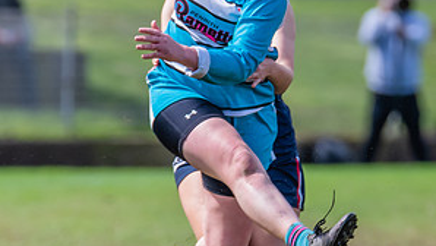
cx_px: 318
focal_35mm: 1155
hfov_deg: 1.9
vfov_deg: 1.1
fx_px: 13360
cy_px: 136
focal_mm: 420
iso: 800
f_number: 6
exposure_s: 1/1600
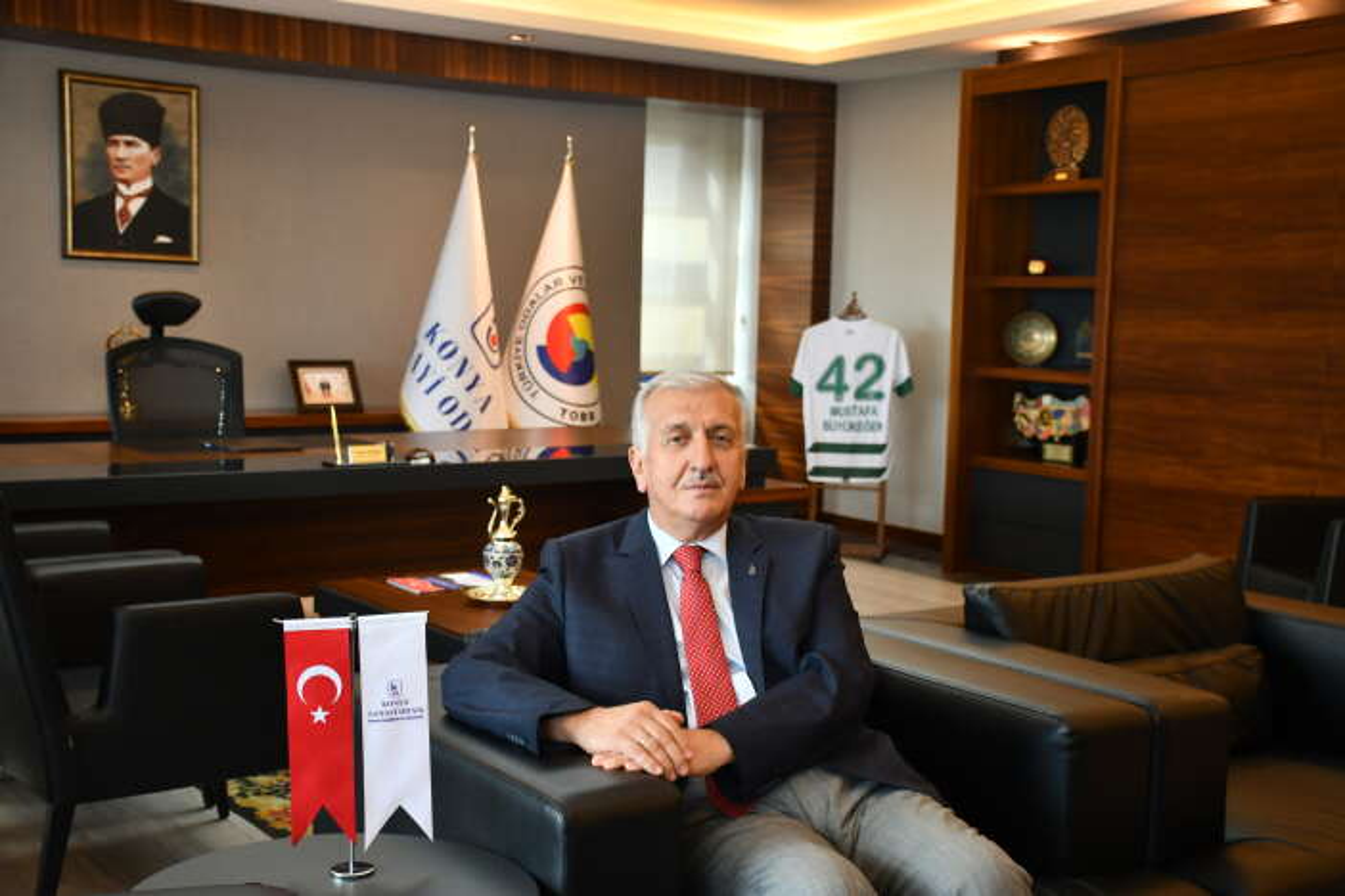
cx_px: 672
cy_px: 448
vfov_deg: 29.9
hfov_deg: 43.6
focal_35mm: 45
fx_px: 1681
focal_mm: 30
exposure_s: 1/50
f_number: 4
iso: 320
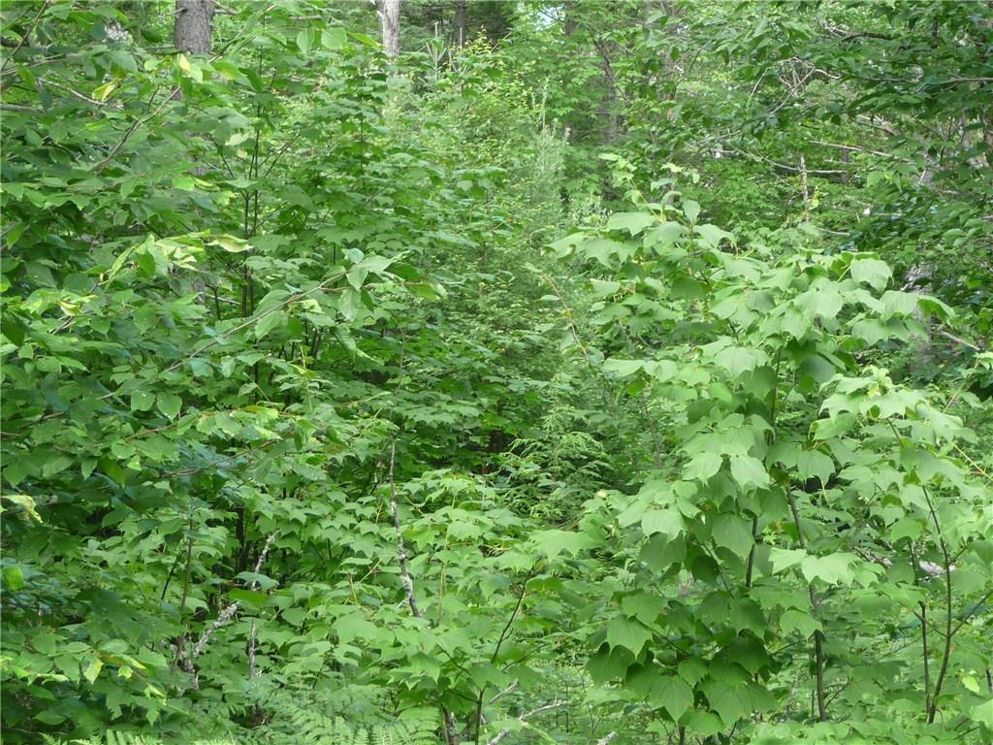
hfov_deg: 18.7
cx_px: 496
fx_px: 3012
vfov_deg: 14.1
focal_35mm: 105
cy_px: 372
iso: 100
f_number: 4.6
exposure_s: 1/40
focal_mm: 13.1
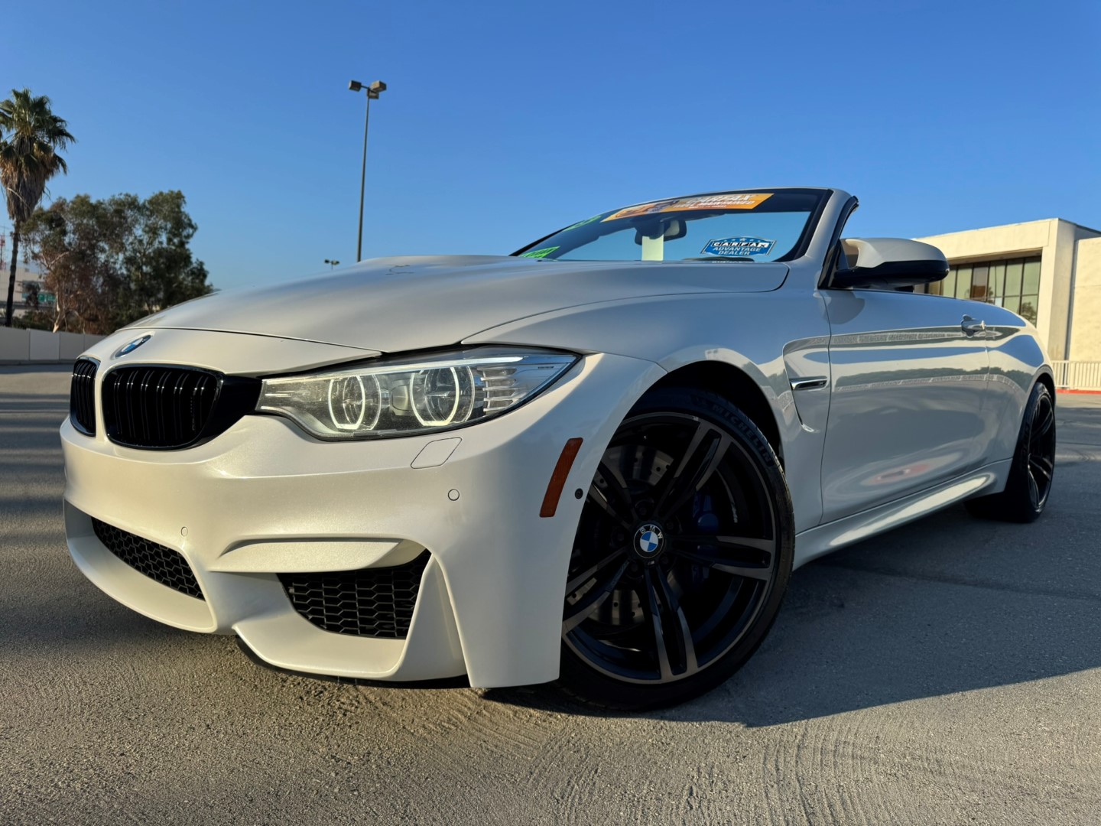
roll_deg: -3.5
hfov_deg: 71.6
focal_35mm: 24
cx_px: 550
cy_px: 413
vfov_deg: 56.8
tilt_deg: -2.6
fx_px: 763
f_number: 1.78
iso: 80
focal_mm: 6.76
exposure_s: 1/3802
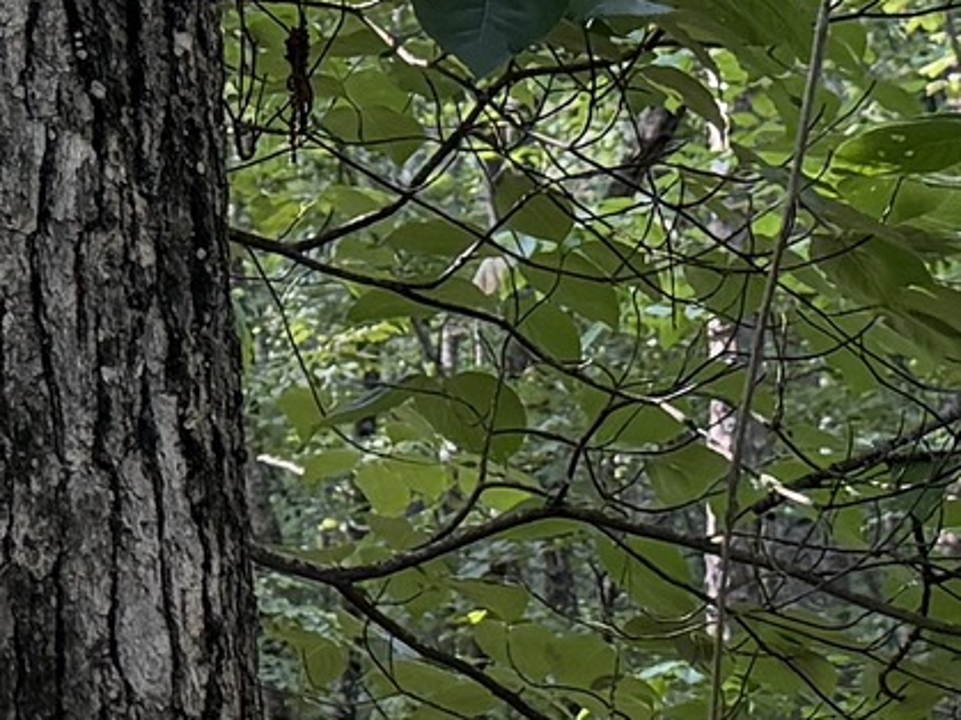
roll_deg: -1.3
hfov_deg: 11.0
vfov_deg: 8.4
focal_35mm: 176
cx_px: -294
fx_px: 4885
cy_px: 745
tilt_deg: +4.5
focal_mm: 6.76
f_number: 1.78
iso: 200
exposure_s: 1/173
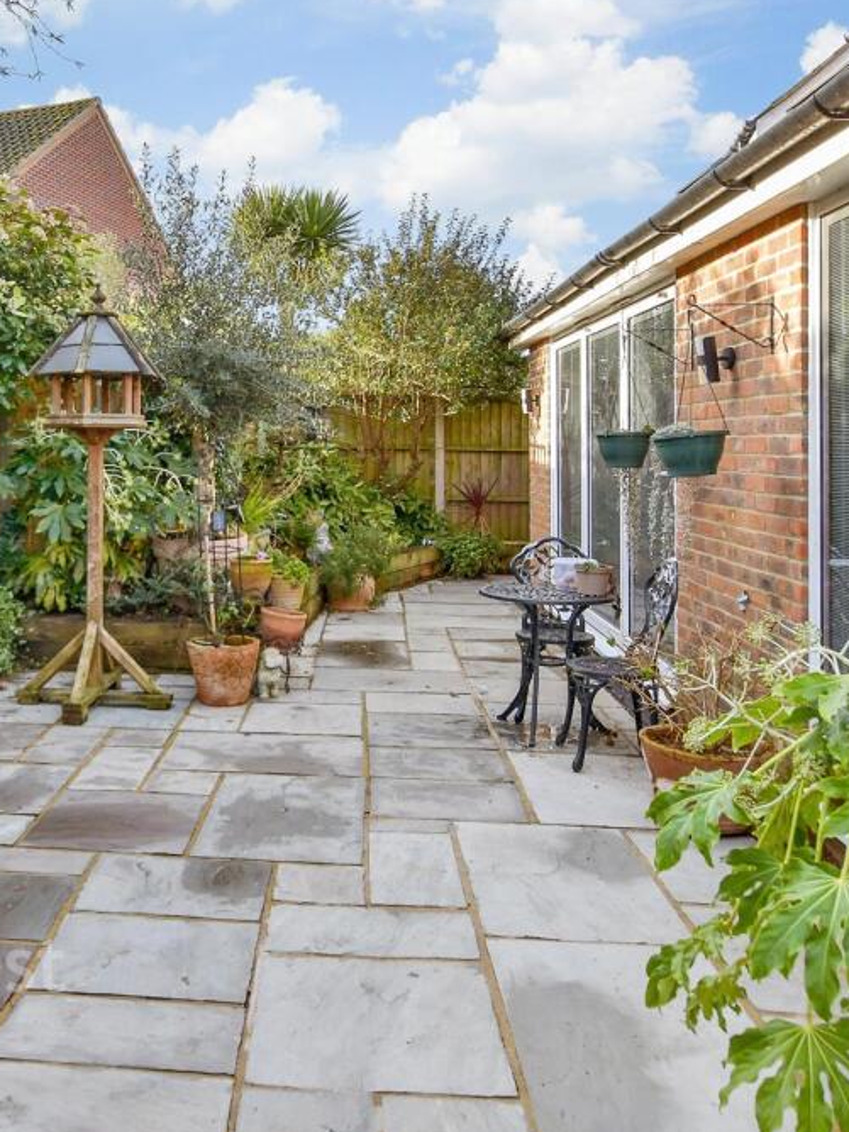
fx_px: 916
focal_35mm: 28
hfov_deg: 44.3
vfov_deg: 63.4
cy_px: 569
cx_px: 54
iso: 200
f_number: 8
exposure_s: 1/100
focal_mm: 13
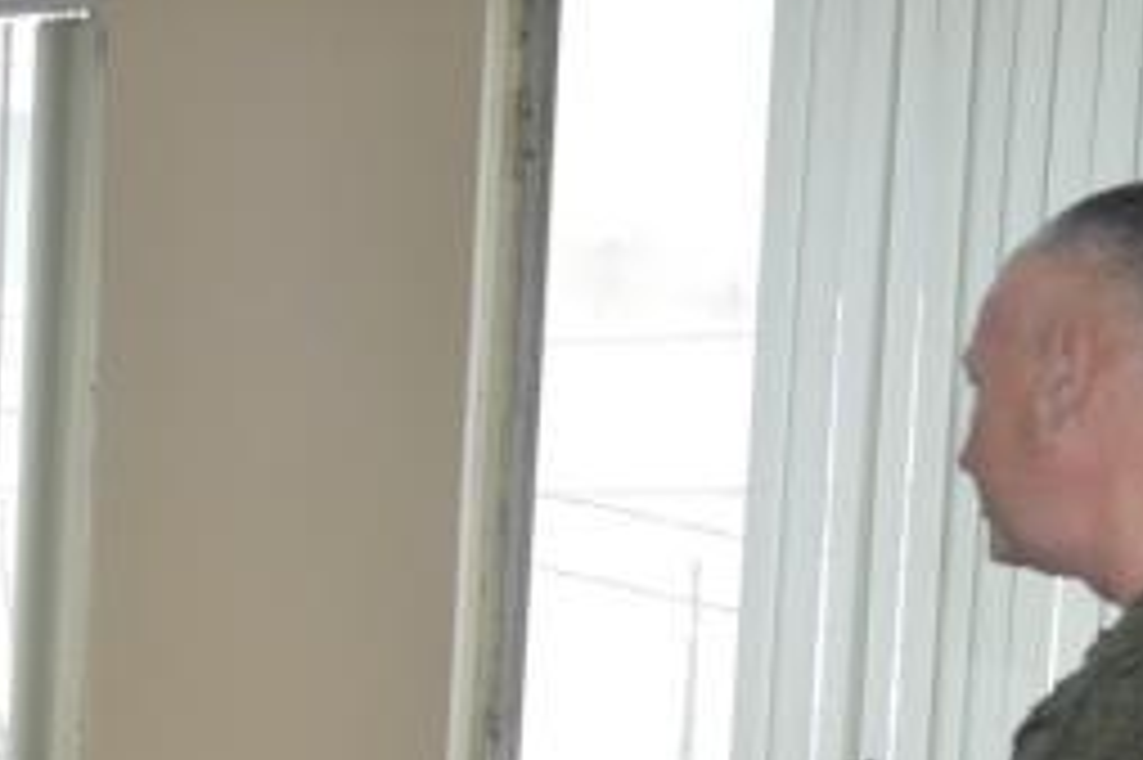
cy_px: 1311
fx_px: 3458
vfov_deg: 11.7
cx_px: -558
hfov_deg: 17.0
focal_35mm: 109
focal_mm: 18
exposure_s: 1/80
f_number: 4
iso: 400
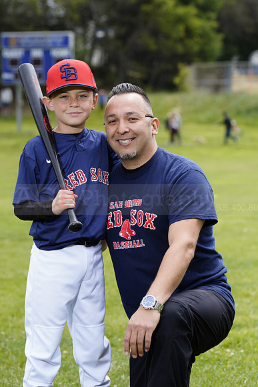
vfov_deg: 15.3
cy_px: 194
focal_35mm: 134
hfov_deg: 10.2
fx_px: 1440
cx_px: 129
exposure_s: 1/250
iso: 100
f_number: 6.3
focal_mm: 134
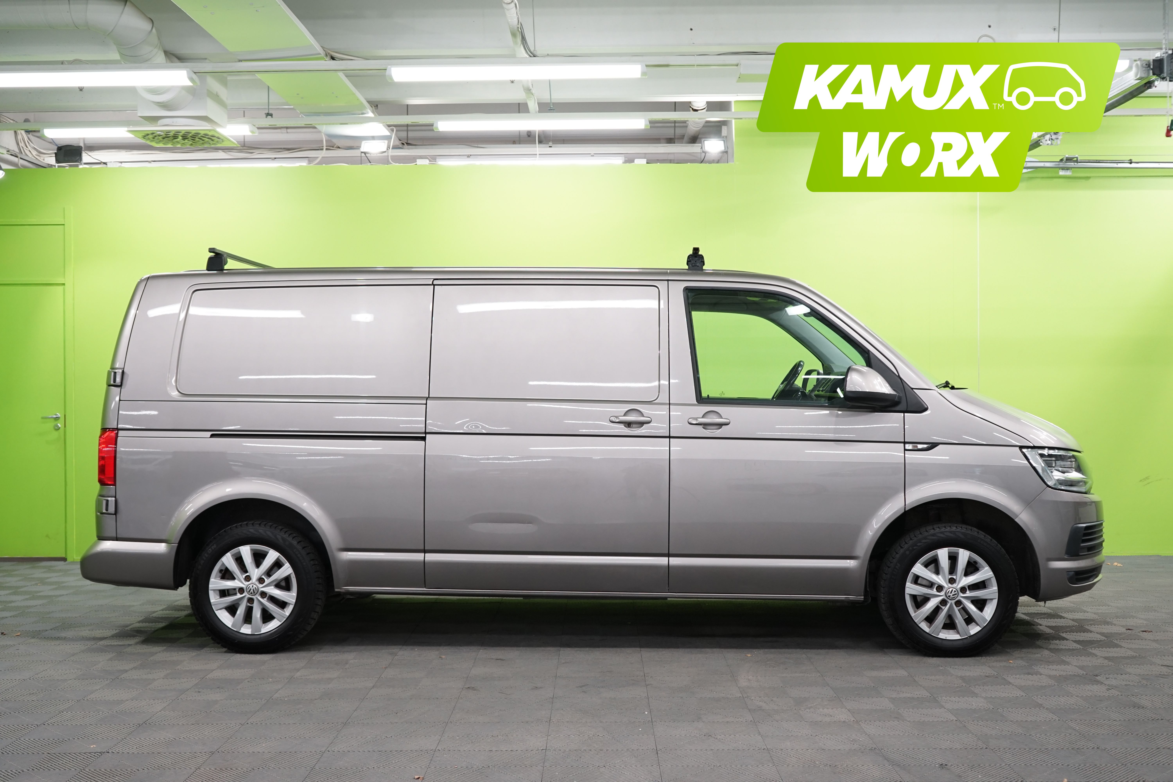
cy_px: 391
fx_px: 1271
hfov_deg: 49.6
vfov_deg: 34.2
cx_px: 586
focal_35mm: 39
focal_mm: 39
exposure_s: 1/50
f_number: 5.6
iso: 800
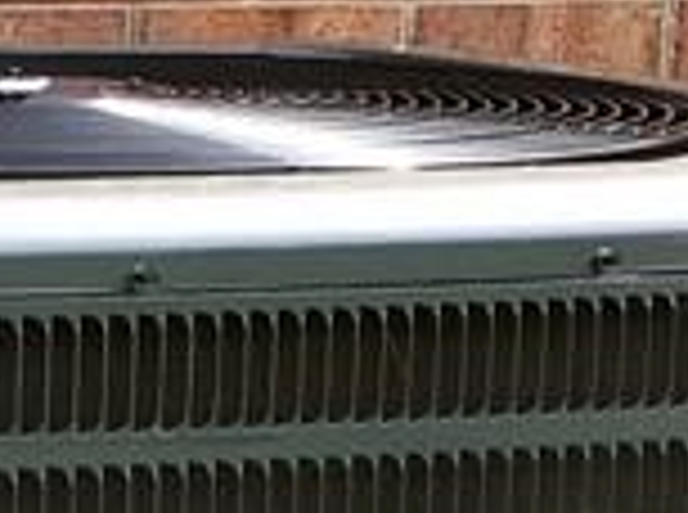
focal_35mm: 208
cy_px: 999
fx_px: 4124
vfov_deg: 6.9
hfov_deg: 9.4
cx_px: -225
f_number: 2.4
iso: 25
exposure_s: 1/232
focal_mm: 3.3
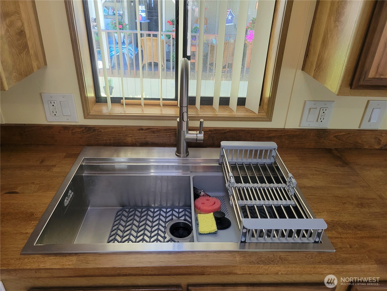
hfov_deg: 67.3
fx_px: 291
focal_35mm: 26
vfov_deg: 53.1
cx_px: 194
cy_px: 146
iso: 320
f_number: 1.8
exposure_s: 1/120
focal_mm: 5.4
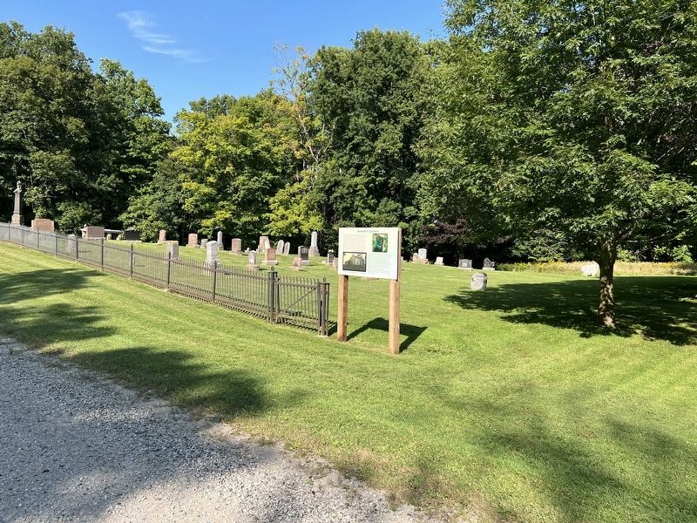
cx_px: 348
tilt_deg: -0.7
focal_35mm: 26
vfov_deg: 53.1
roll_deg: -1.0
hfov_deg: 67.3
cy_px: 262
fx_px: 524
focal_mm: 5.7
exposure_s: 1/1869
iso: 50
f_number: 1.5
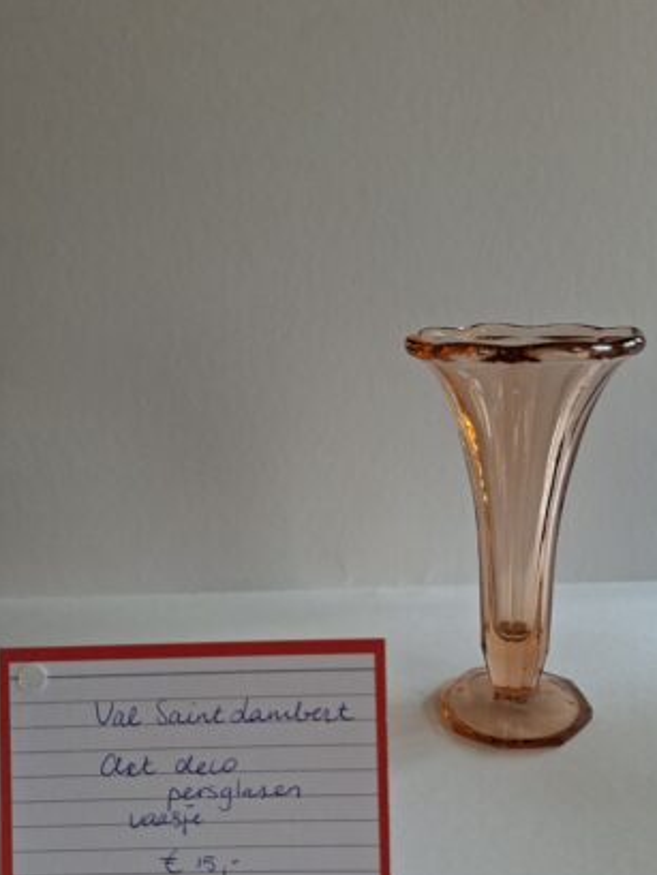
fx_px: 759
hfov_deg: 46.6
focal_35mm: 30
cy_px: 553
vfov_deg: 59.1
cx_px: 389
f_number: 1.8
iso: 50
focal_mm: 5.54
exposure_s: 1/166
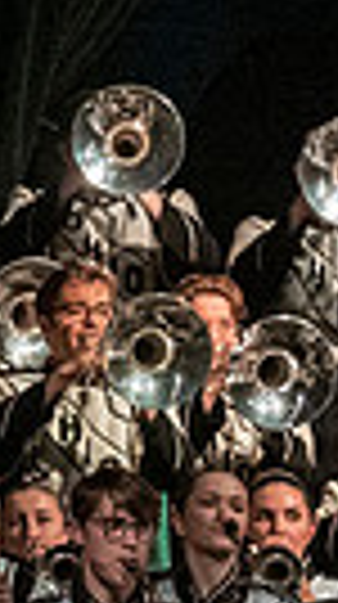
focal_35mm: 848
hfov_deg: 1.4
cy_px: 612
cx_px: 1262
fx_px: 13563
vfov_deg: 2.5
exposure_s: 1/500
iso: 4000
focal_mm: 125
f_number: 4
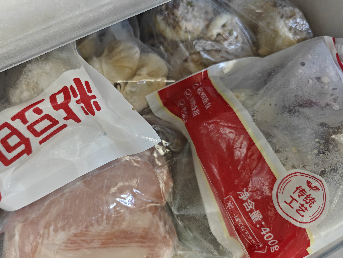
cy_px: 131
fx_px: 307
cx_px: 151
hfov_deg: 58.2
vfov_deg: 45.4
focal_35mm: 31
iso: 3200
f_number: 1.6
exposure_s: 1/224
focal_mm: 6.06
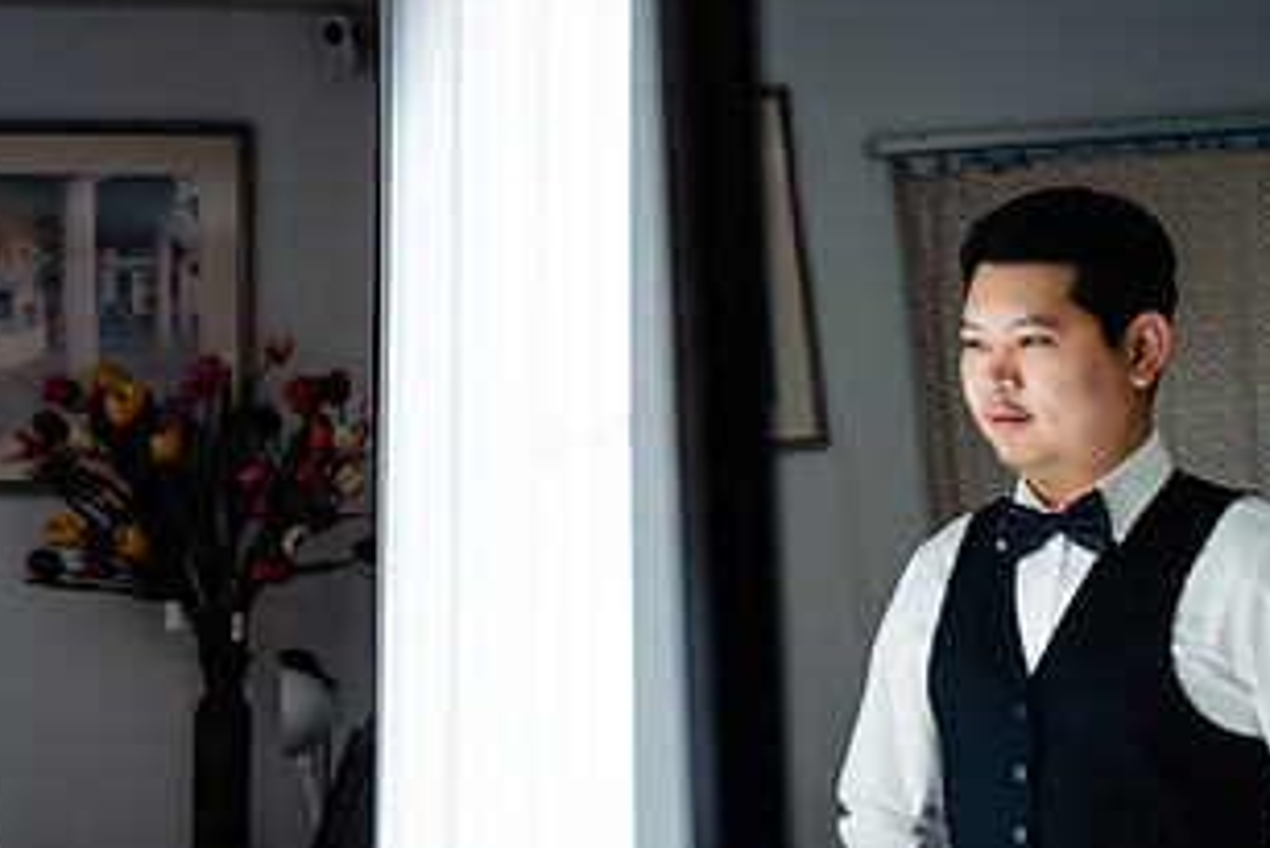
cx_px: 486
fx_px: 2506
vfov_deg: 18.9
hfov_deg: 28.4
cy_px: 774
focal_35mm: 71
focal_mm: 33
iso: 250
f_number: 2.8
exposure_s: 1/500
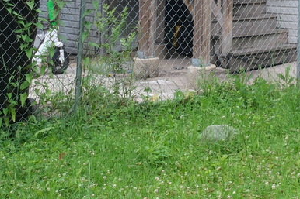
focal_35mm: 84
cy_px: -118
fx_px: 700
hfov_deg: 22.8
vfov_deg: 14.8
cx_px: 328
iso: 320
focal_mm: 13
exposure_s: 1/30
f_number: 10
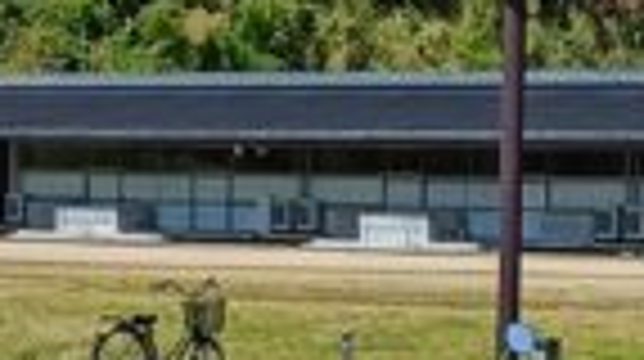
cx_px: 594
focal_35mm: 273
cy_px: 770
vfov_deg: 4.4
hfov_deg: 7.9
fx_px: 4656
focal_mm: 4.7
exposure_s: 1/909
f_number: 1.7
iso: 64
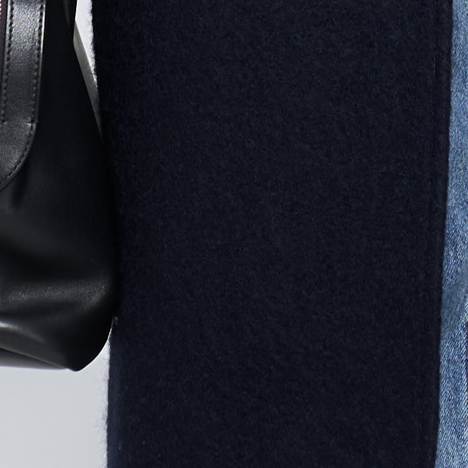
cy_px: -509
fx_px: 9499
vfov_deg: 2.8
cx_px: 546
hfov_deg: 2.8
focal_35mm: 621
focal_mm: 85
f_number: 8
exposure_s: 1/125
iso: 200
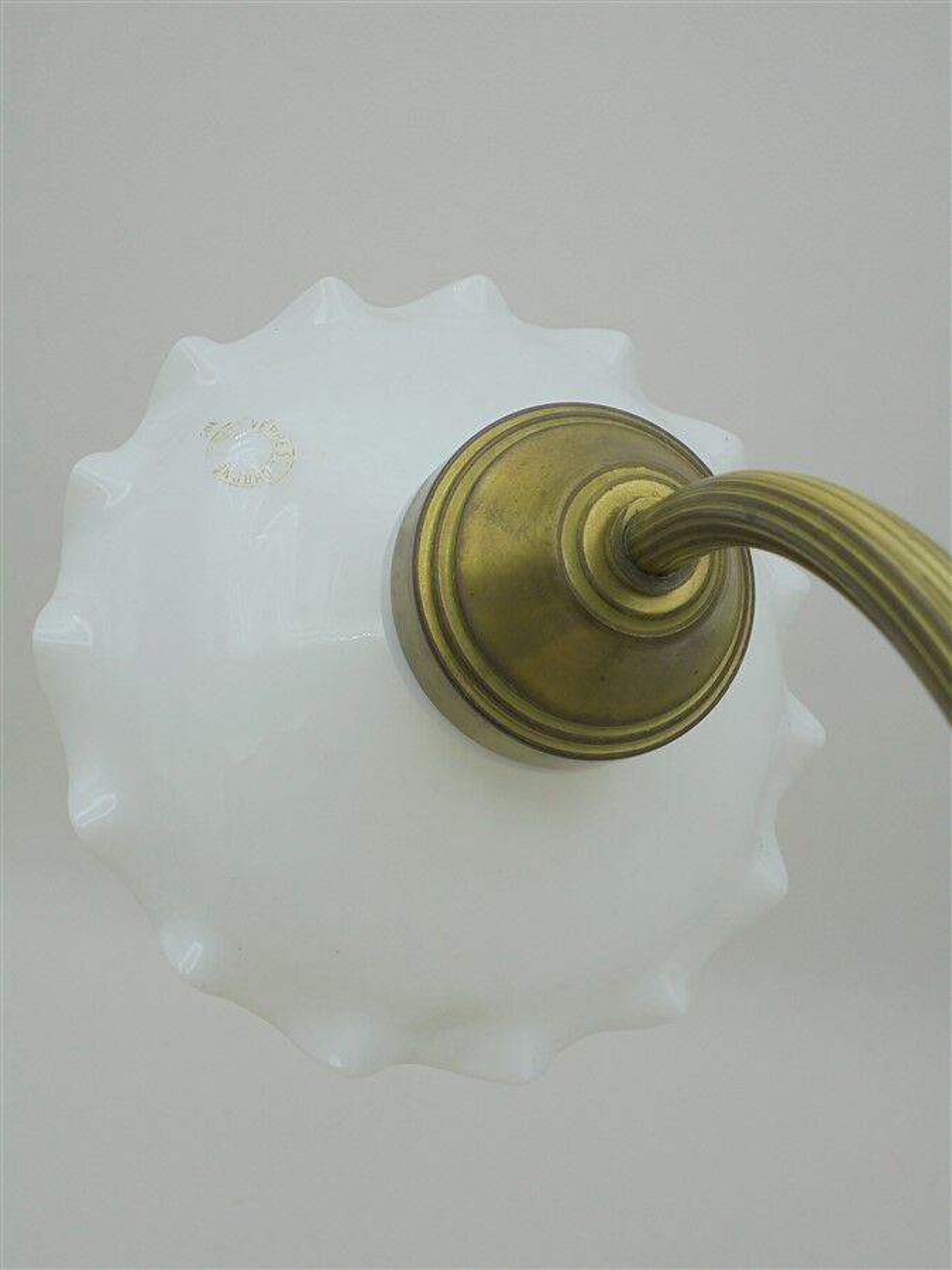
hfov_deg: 41.8
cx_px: 476
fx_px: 1247
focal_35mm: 34
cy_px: 635
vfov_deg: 54.0
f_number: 4
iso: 100
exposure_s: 1/100
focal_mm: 6.1
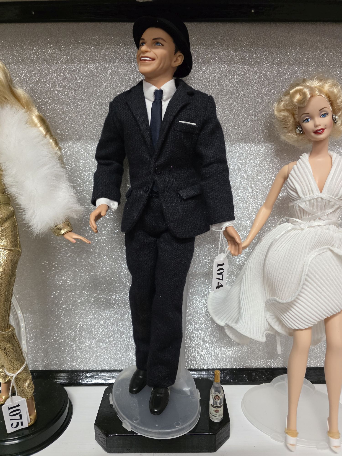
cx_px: 171
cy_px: 228
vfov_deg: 73.9
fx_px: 303
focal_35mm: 23
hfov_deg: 58.9
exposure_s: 1/100
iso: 1000
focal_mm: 6.3
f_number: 1.7
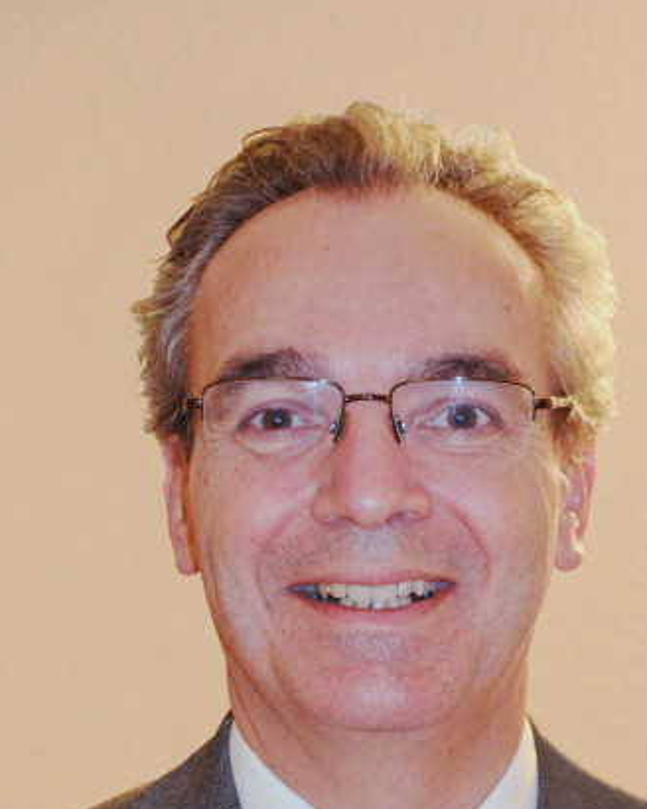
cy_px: 590
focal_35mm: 136
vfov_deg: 14.1
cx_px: 377
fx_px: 3255
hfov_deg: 11.3
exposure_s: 1/60
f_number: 5.3
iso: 3200
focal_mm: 66
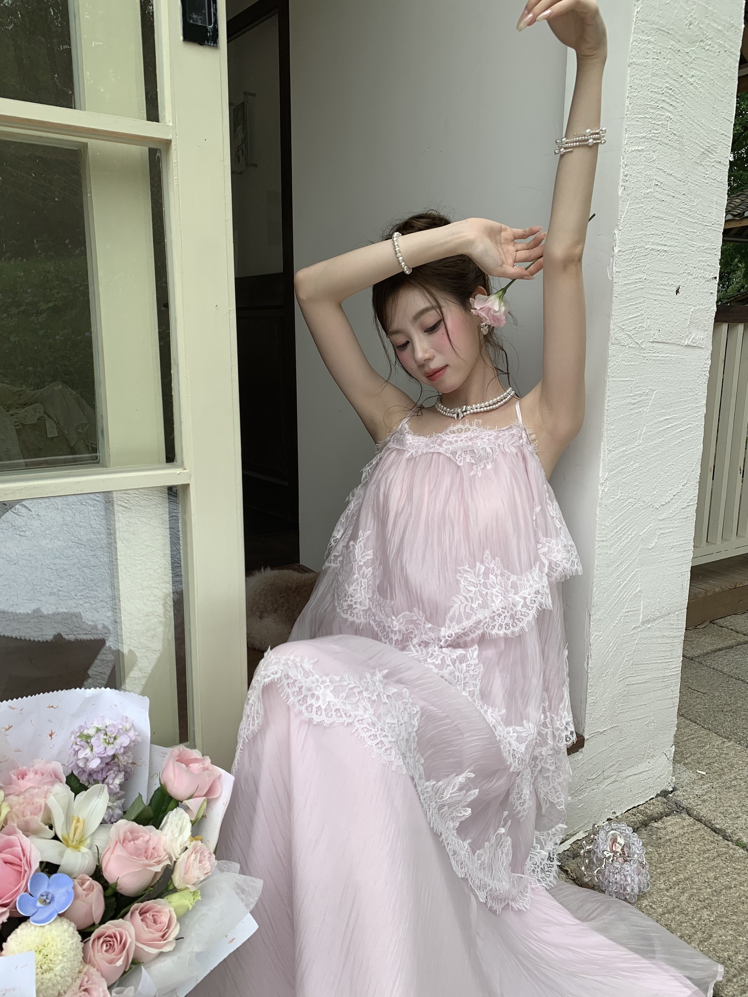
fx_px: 749
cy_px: 498
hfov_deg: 53.1
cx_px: 374
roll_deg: +0.5
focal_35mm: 26
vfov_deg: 67.3
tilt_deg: -11.6
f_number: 1.8
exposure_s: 1/127
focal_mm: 4.25
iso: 25
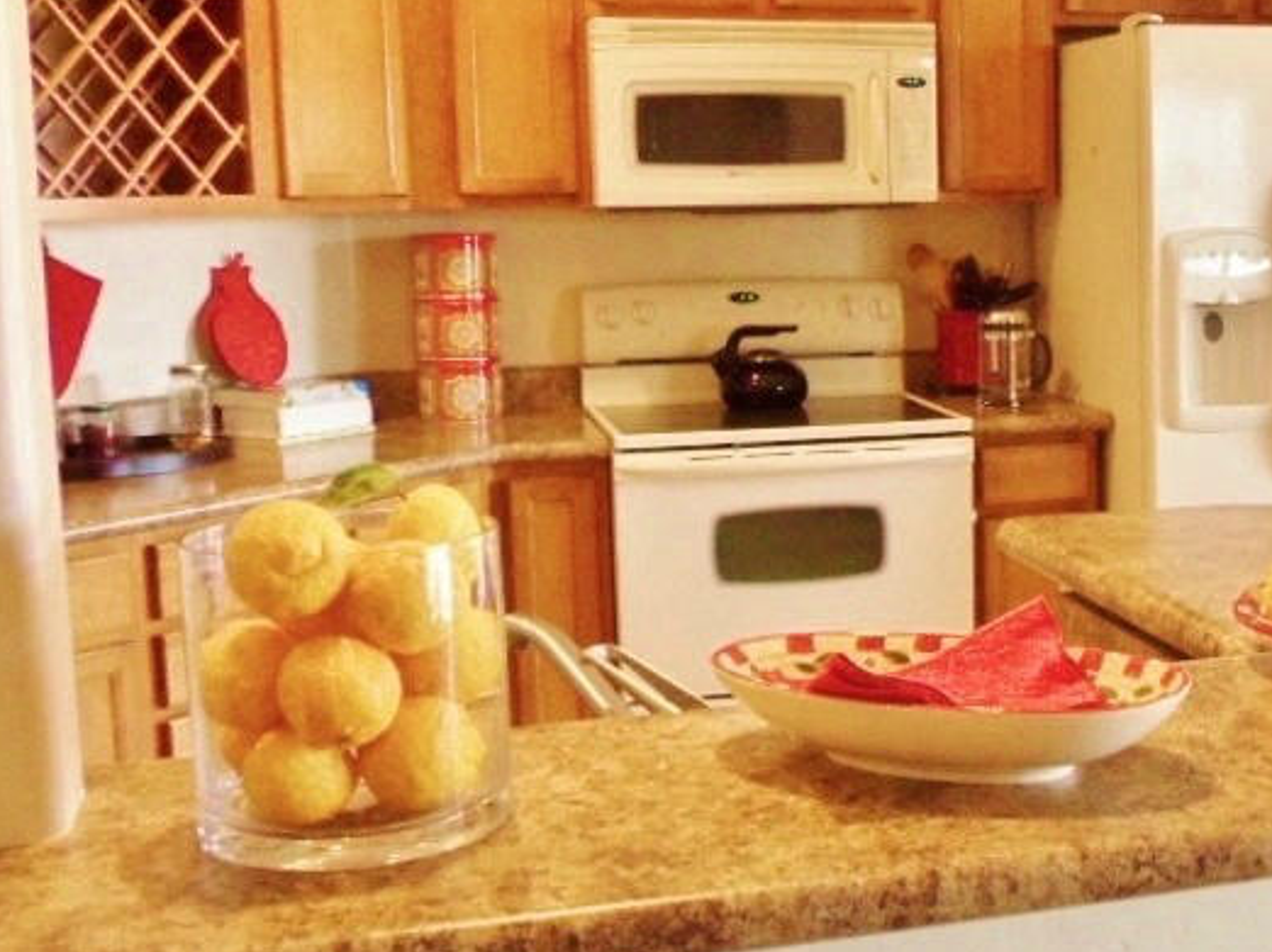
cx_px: 1121
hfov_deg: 34.4
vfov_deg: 27.5
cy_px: 438
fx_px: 1947
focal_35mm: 53
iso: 240
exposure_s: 1/30
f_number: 3.3
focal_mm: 4.9
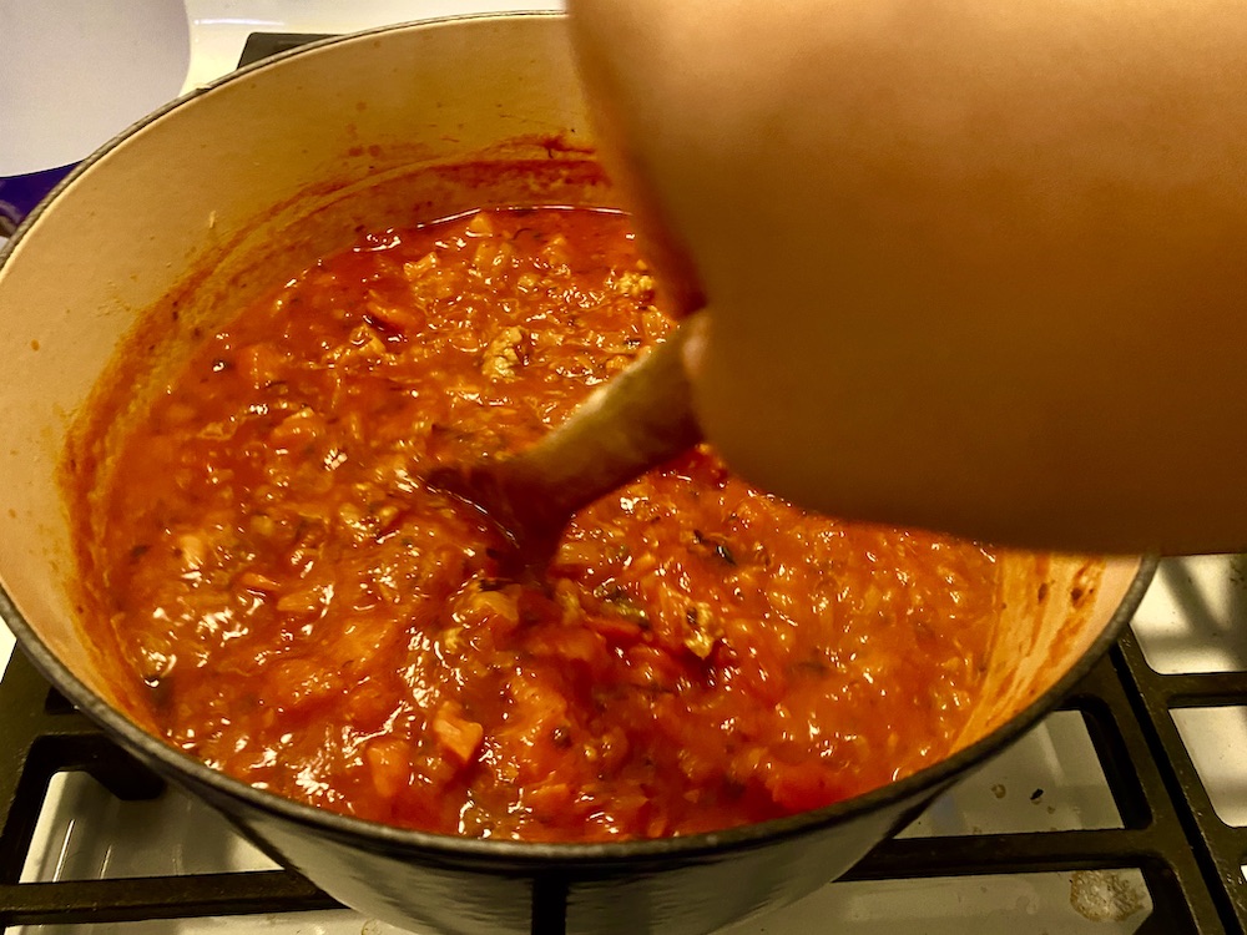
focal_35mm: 26
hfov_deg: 67.3
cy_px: 468
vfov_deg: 53.1
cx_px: 624
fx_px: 937
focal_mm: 4.25
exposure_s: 1/40
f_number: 1.8
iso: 320
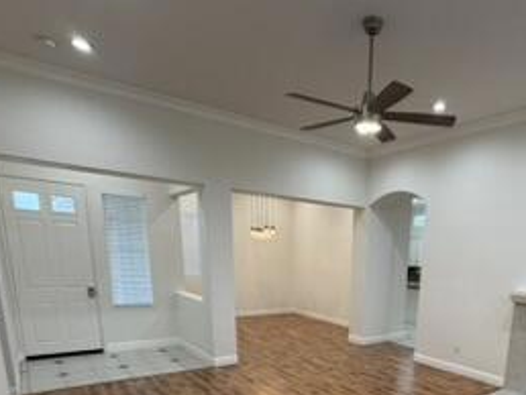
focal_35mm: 26
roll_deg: -3.1
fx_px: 395
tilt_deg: -16.5
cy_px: 348
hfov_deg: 64.9
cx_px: 365
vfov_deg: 48.2
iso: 200
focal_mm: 2.22
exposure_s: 1/120
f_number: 2.2
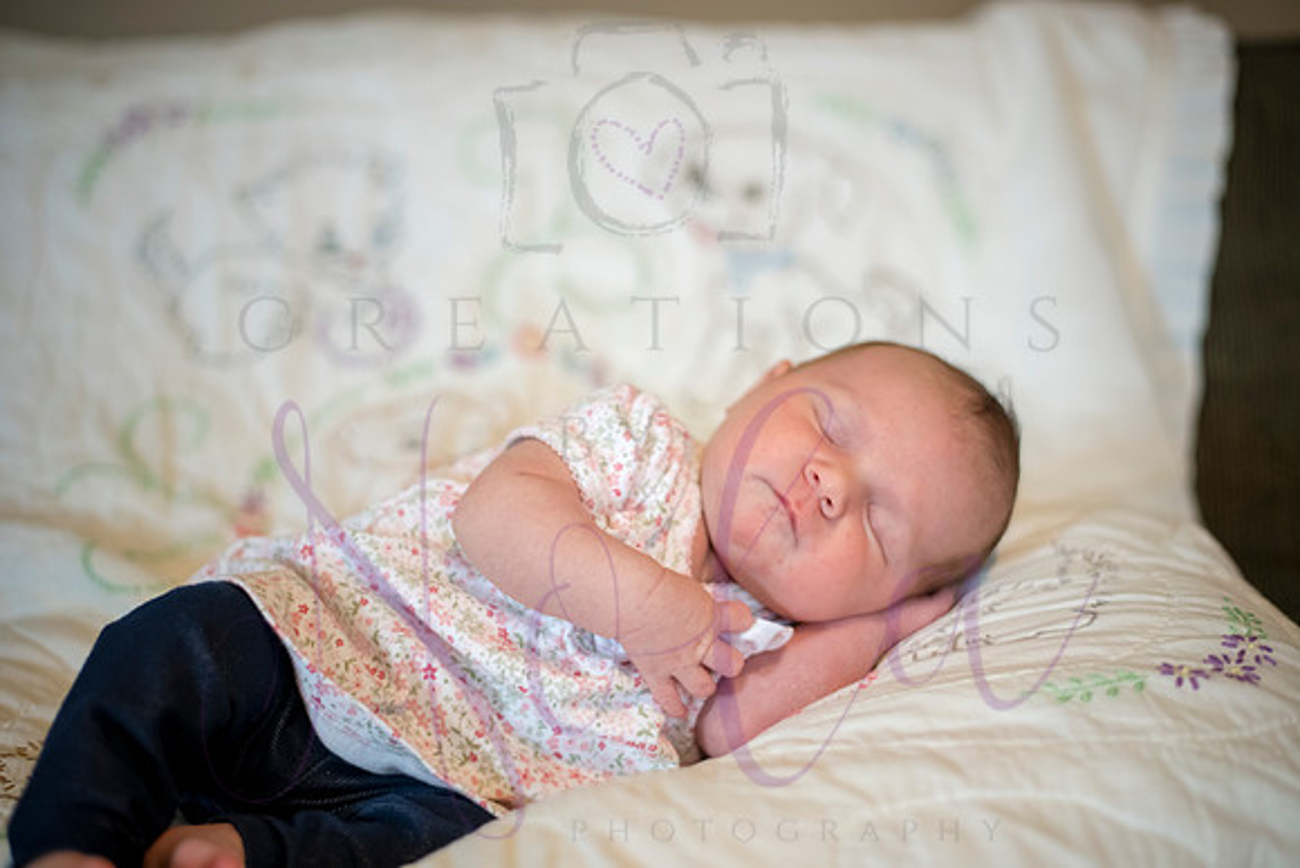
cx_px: 650
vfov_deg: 27.0
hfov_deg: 39.6
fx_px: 1806
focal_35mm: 50
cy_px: 434
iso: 800
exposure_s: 1/100
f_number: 2.2
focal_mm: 50
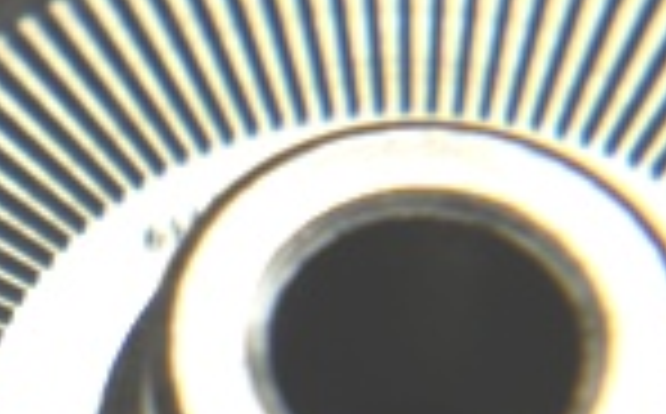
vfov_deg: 3.2
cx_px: -320
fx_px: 7503
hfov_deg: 5.0
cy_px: 454
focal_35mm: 414
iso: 200
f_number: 8
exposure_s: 1/200
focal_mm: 50
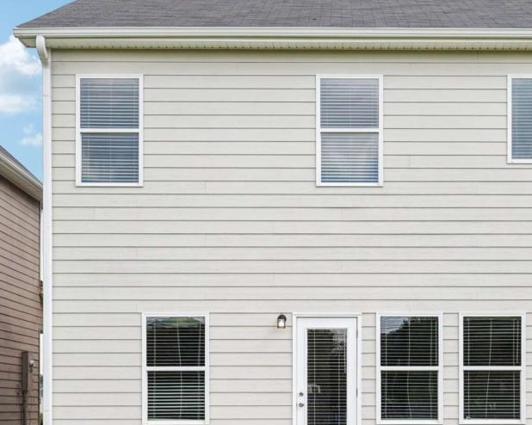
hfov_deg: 29.8
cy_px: 296
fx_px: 990
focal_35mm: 63
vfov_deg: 24.1
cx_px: 359
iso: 400
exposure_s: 1/640
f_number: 8
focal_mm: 34.5
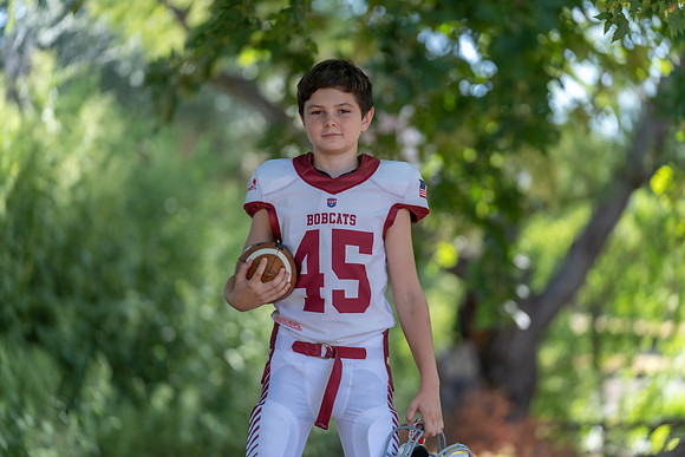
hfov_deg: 15.2
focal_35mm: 135
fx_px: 2569
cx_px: 342
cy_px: 228
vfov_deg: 10.2
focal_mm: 135
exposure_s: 1/320
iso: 160
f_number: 2.8
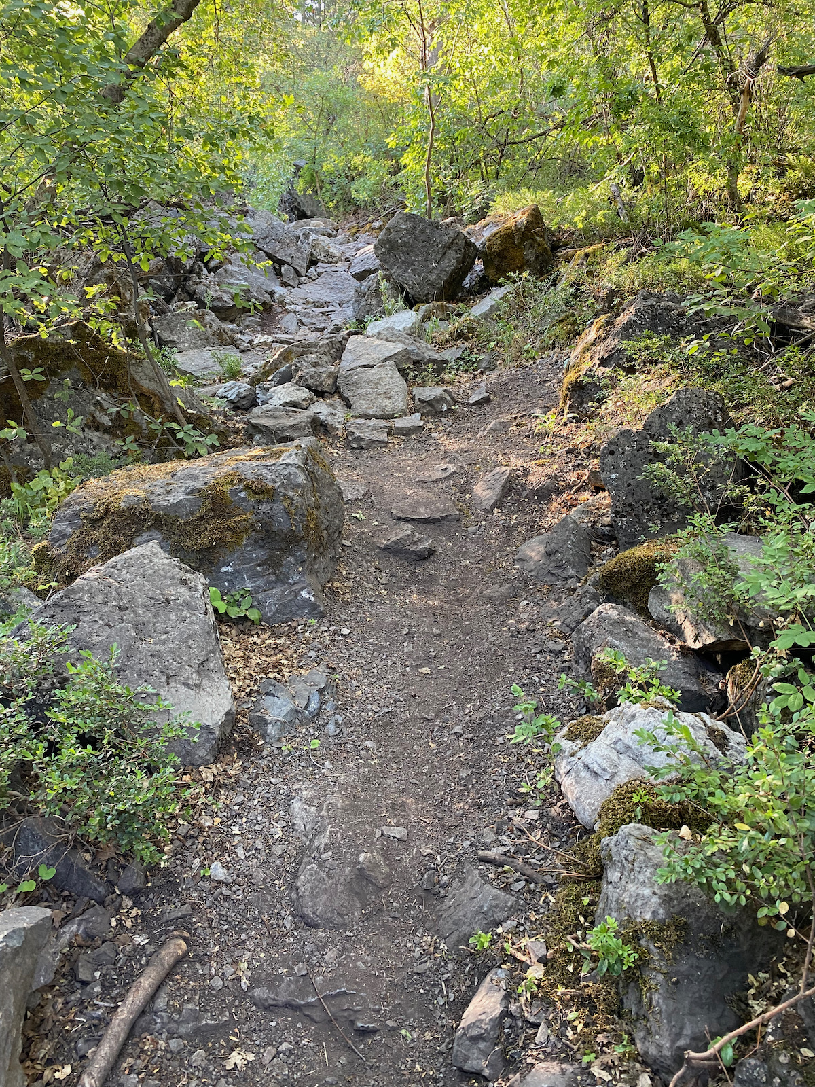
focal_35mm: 26
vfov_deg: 67.3
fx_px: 816
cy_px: 544
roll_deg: -1.5
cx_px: 408
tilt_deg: -7.9
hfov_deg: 53.1
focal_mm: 4.25
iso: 125
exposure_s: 1/87
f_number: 1.8
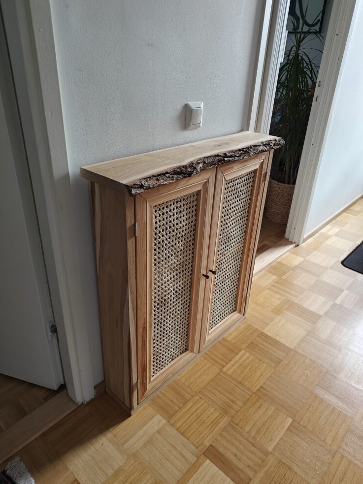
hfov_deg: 54.9
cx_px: 184
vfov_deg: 69.4
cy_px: 239
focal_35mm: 25
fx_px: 350
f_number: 1.8
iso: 200
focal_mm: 5.59
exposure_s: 1/50
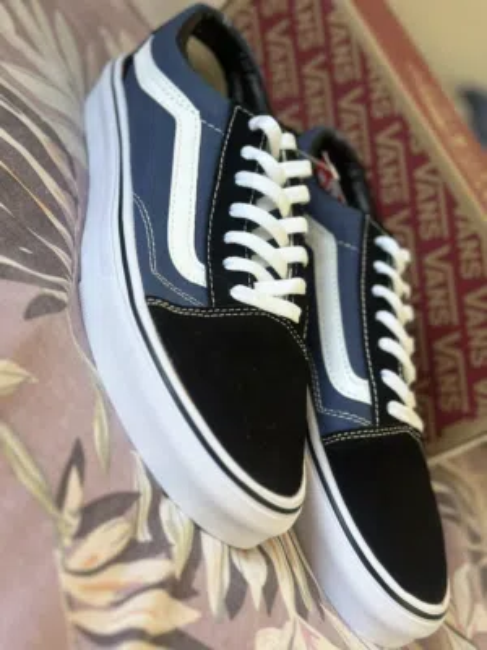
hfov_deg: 30.3
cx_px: 244
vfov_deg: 39.7
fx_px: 900
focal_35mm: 48
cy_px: 325
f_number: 1.78
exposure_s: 1/60
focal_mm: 6.86
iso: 200
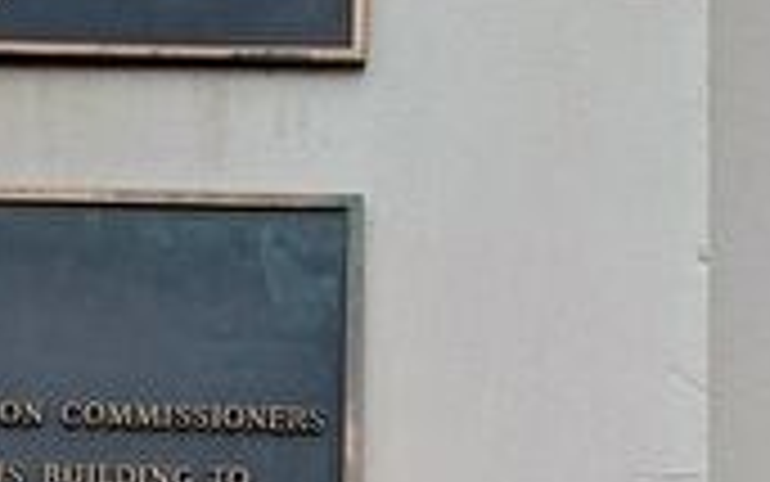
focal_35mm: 124
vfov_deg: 10.0
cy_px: 878
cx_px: -146
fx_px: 2603
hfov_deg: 16.2
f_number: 1.89
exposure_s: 1/366
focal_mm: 5.43
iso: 55
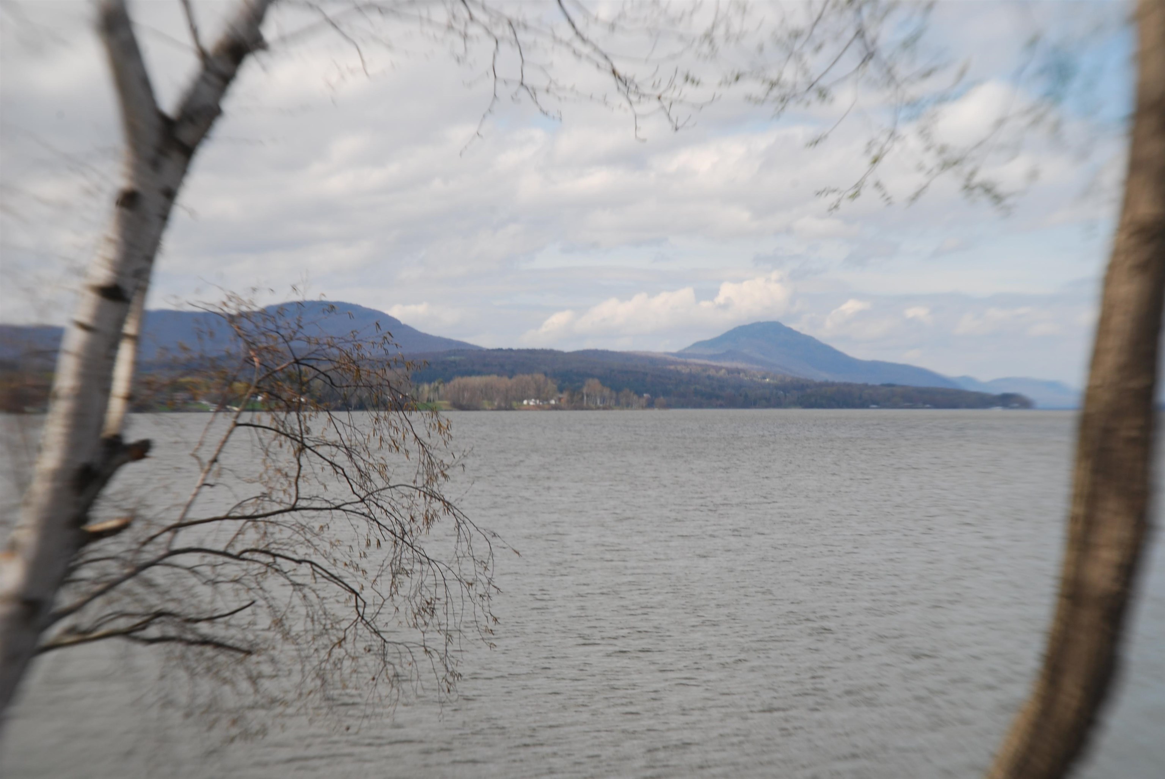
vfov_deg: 14.7
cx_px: 582
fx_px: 3013
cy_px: 390
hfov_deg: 21.9
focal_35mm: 93
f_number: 14
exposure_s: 1/60
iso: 100
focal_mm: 62
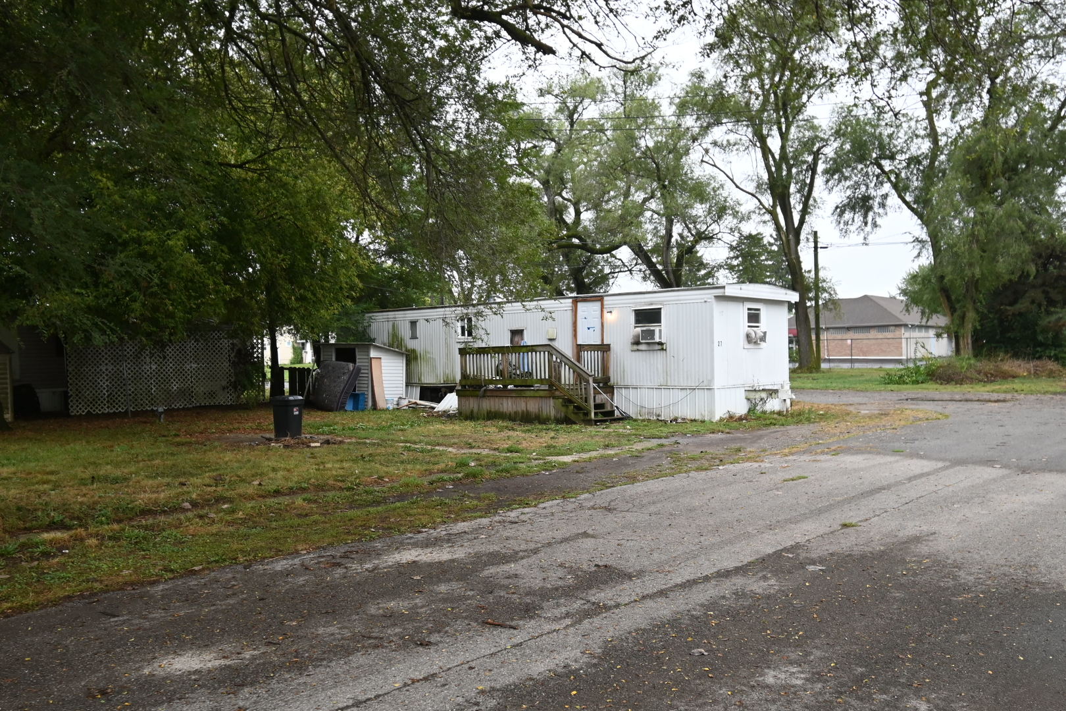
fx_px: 888
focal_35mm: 30
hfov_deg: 61.9
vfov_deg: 43.6
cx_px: 533
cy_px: 356
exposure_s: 1/125
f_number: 5.6
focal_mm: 20
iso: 400
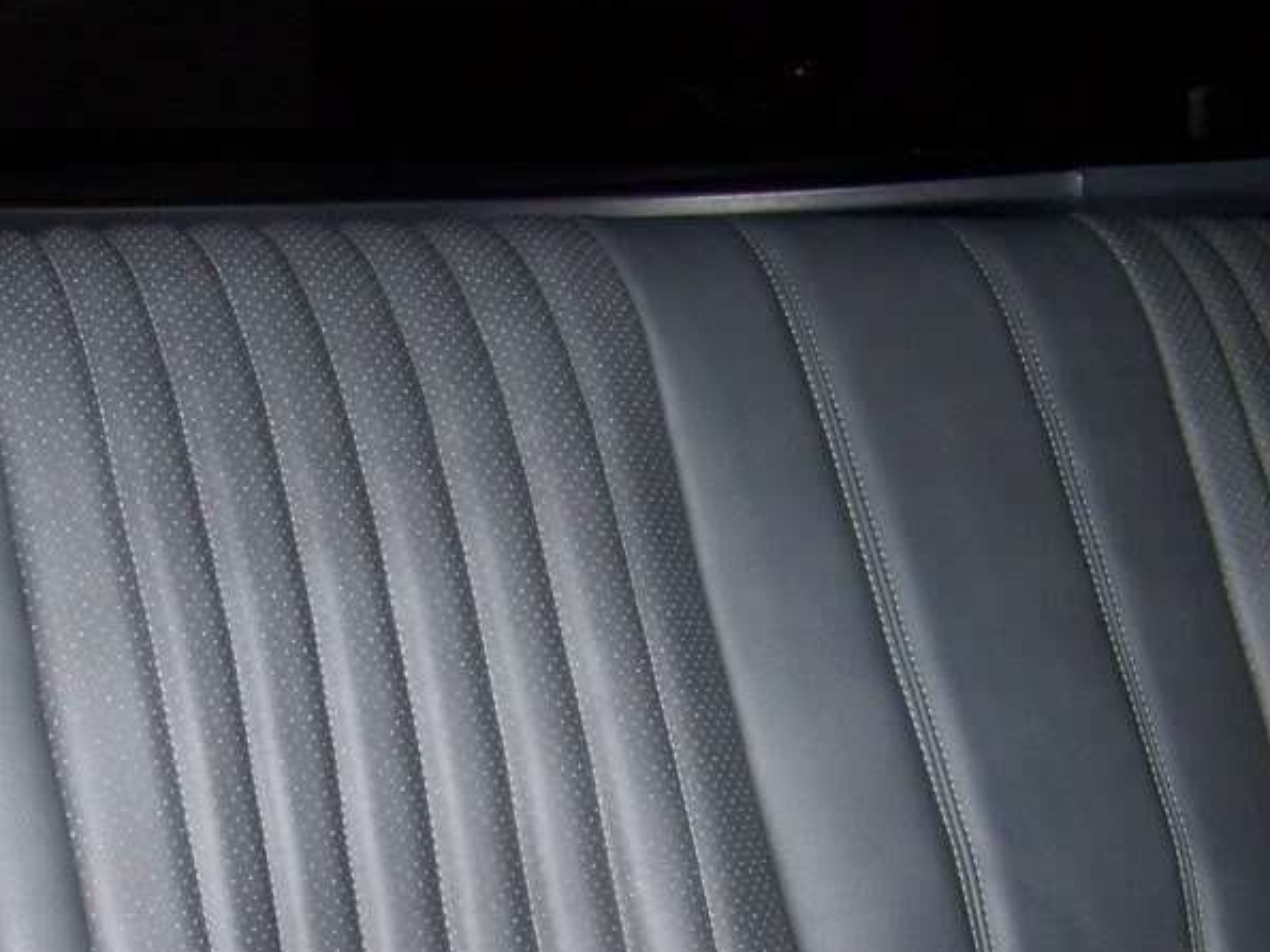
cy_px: 709
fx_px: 2274
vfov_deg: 23.4
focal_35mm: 62
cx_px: 391
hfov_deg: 30.9
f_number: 2.8
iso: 200
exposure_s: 1/30
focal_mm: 5.85
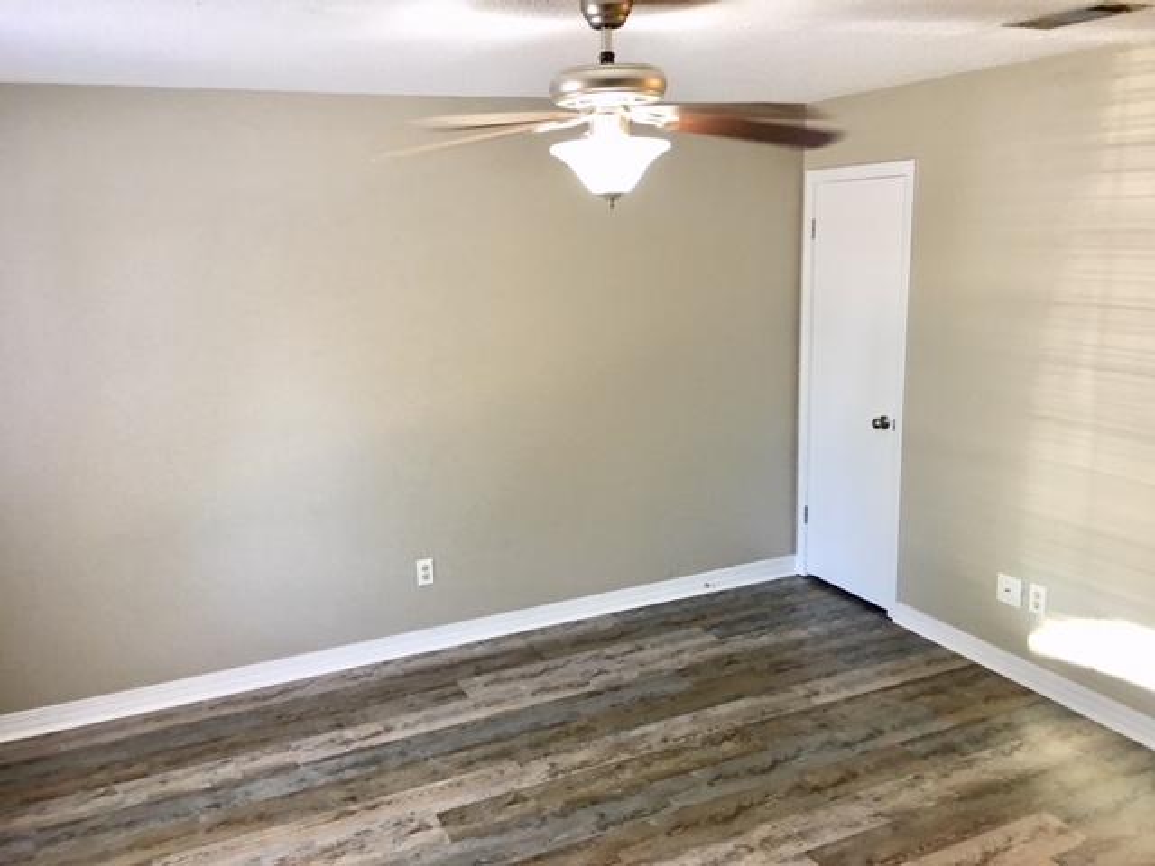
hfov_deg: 61.7
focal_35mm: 29
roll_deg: +1.2
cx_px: 578
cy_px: 433
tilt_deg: -11.6
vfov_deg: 48.2
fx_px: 968
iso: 64
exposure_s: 1/15
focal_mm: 4.15
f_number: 2.2
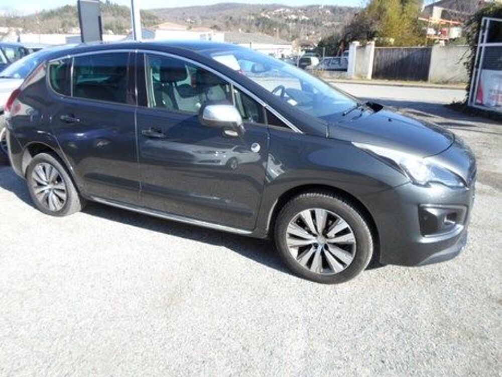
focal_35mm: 25
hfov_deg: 69.4
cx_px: 251
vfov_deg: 54.9
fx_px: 363
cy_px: 188
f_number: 2.5
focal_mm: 4.5
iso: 80
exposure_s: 1/750
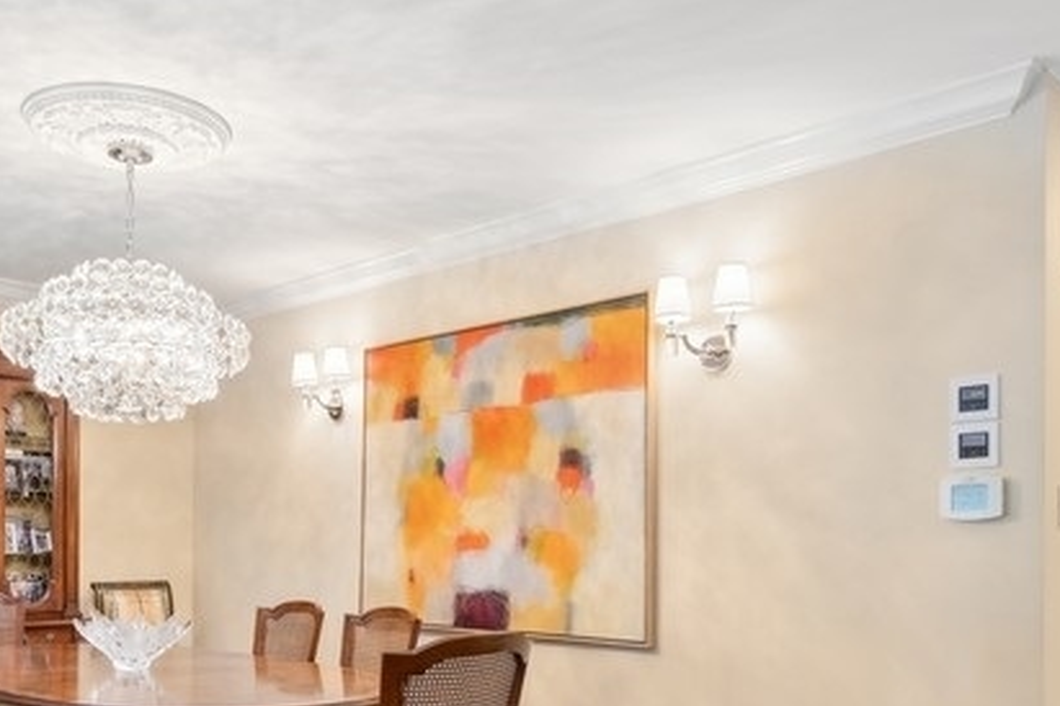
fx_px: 1030
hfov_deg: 54.1
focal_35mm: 35
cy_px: 557
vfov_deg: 36.7
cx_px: 438
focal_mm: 16
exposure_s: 1/1.25
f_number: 8
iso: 125
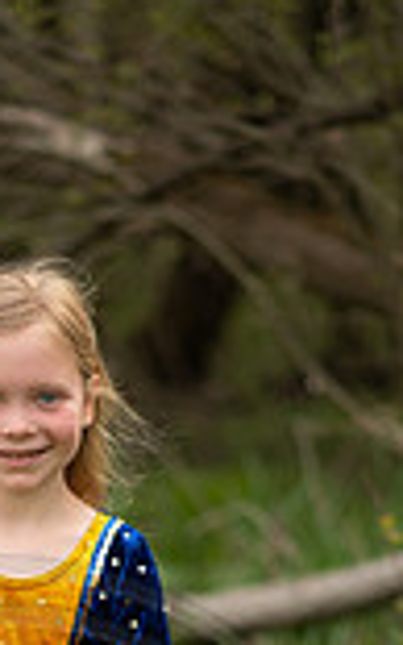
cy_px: 882
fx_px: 4407
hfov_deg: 5.2
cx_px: -2
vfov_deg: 8.2
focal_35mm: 251
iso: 100
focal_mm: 85
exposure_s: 1/500
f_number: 1.8
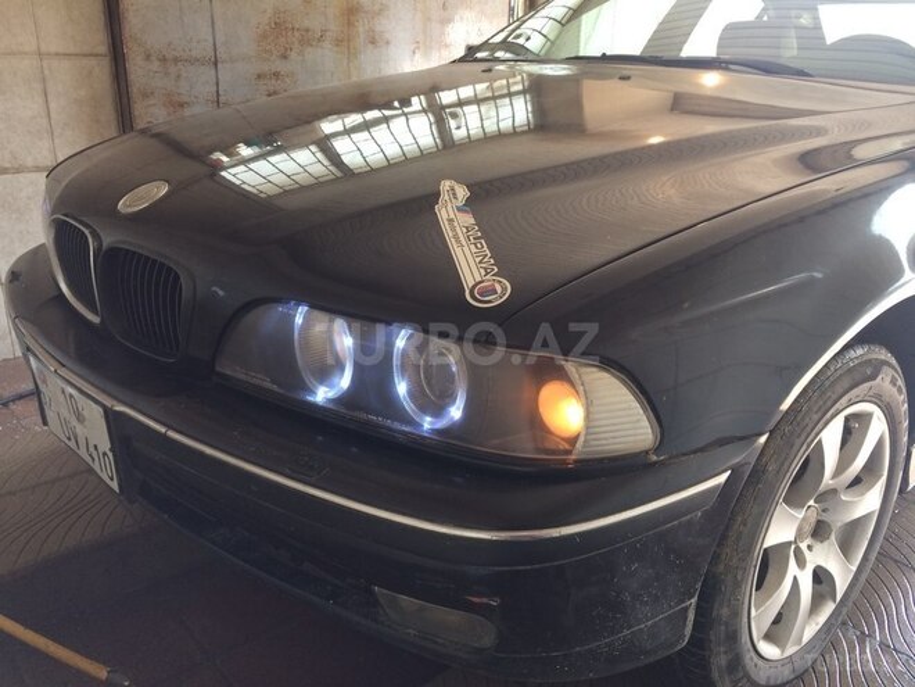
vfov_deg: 48.2
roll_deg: -2.7
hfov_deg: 61.7
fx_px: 767
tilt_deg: -20.9
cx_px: 458
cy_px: 344
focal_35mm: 29
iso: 50
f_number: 2.2
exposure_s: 1/50
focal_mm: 4.15
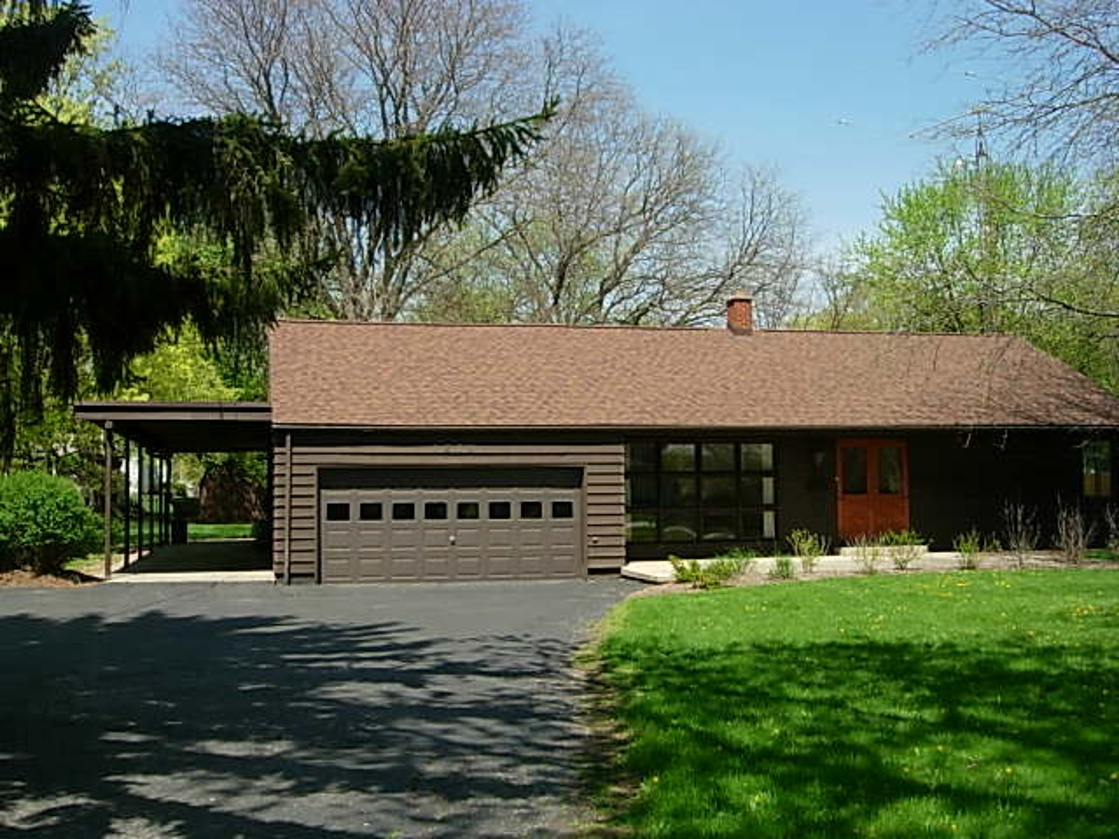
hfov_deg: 49.0
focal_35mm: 38
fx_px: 1228
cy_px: 420
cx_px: 560
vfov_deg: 37.7
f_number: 4.8
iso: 79
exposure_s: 1/497
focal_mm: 7.8
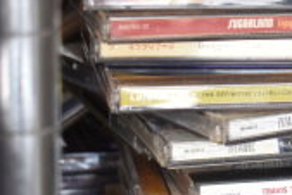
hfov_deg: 11.1
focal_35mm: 173
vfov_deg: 8.0
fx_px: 1404
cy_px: 85
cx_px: 508
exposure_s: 1/50
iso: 720
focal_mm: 32
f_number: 4.5
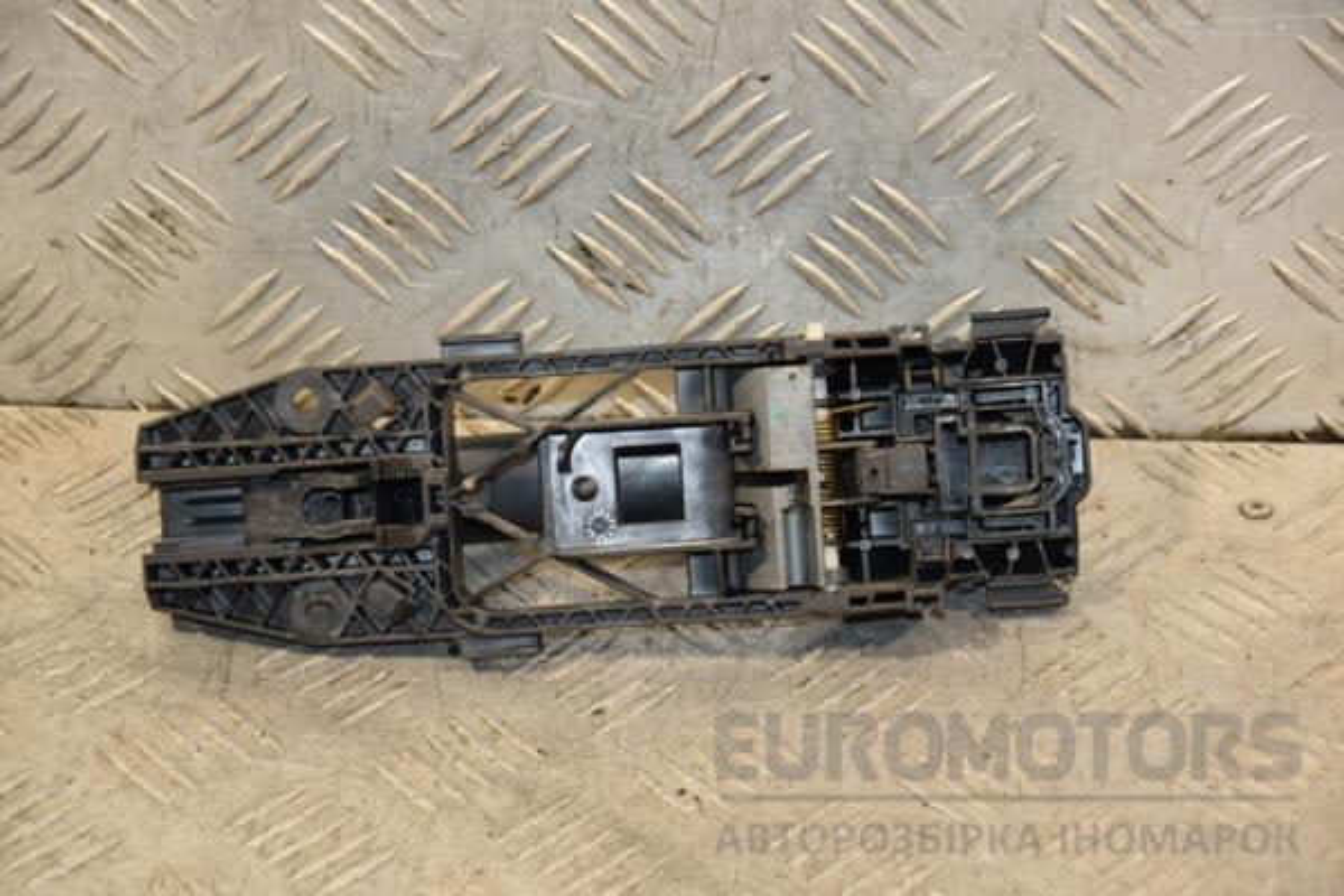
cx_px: 672
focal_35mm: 112
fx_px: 4200
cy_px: 448
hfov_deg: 18.2
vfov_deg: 12.2
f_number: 5.3
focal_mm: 75
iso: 800
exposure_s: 1/100
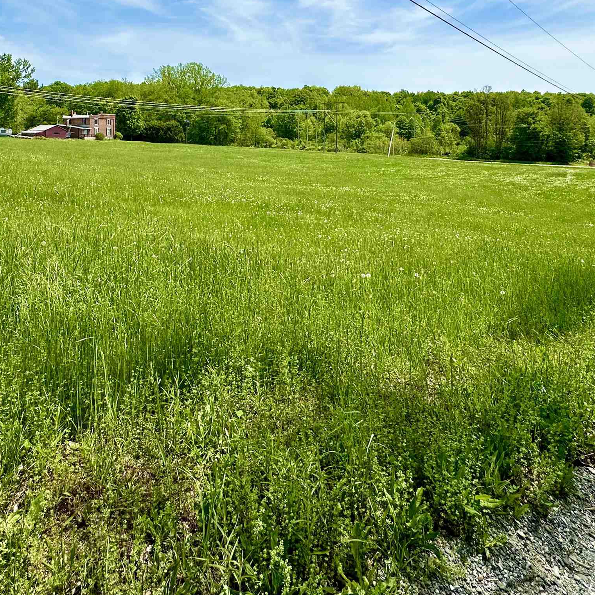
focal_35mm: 25
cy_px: 153
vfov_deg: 59.8
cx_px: 252
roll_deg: -1.4
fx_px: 486
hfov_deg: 62.6
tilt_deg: -2.2
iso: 50
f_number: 2.2
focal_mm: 2.22
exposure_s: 1/2564
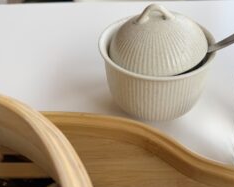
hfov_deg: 49.1
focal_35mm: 36
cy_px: 55
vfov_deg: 40.4
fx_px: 249
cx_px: 163
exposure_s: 1/728
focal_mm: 6.76
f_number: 1.78
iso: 80
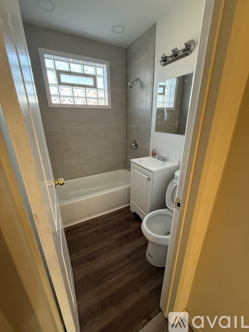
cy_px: 166
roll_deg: -0.6
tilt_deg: -18.7
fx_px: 134
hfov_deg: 85.7
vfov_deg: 102.1
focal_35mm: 14
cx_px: 124
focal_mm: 2.22
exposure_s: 1/96
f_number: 2.2
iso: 320
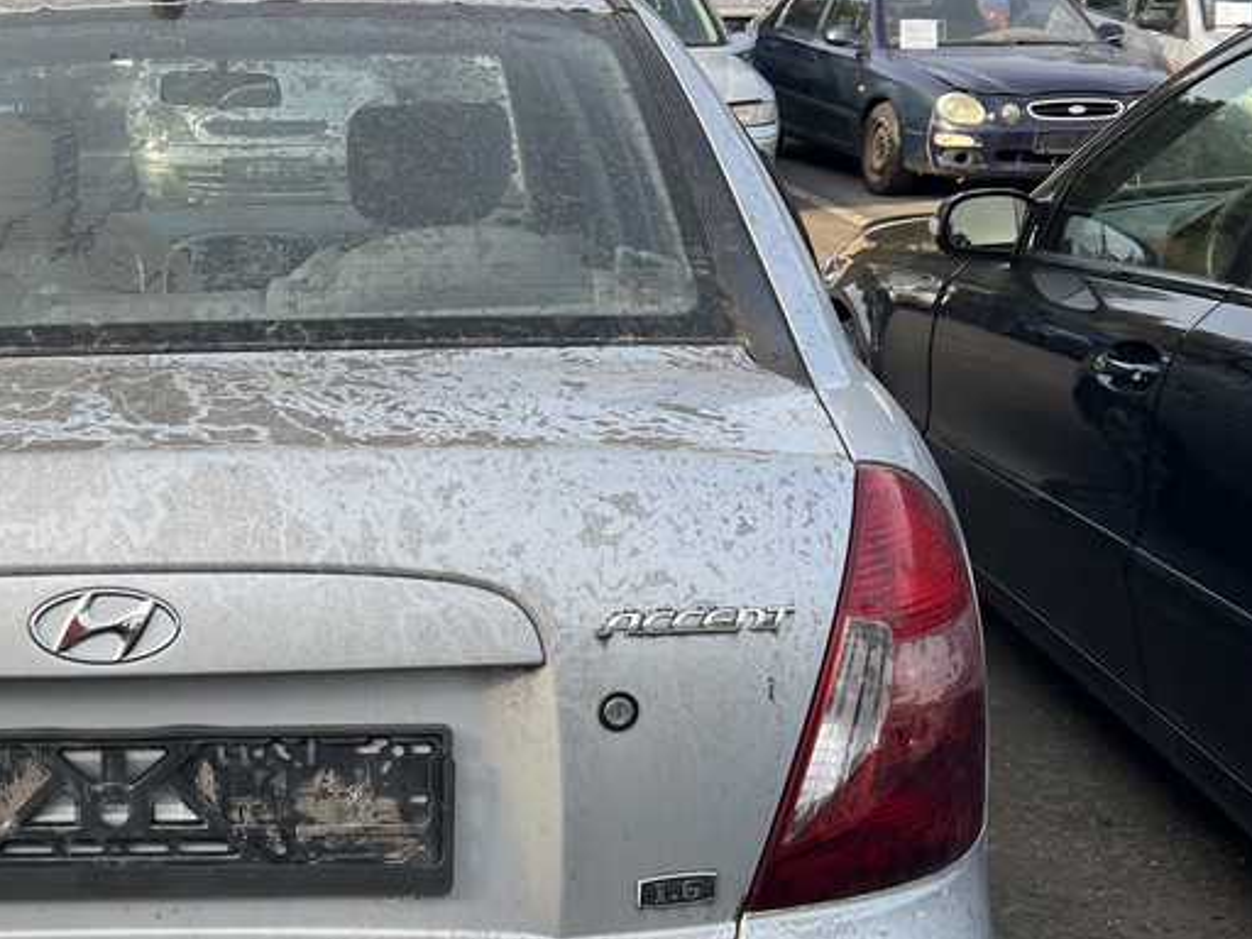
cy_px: 685
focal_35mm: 52
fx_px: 1881
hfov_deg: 35.2
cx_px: 188
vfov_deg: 27.7
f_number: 1.5
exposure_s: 1/1029
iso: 50
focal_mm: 5.7
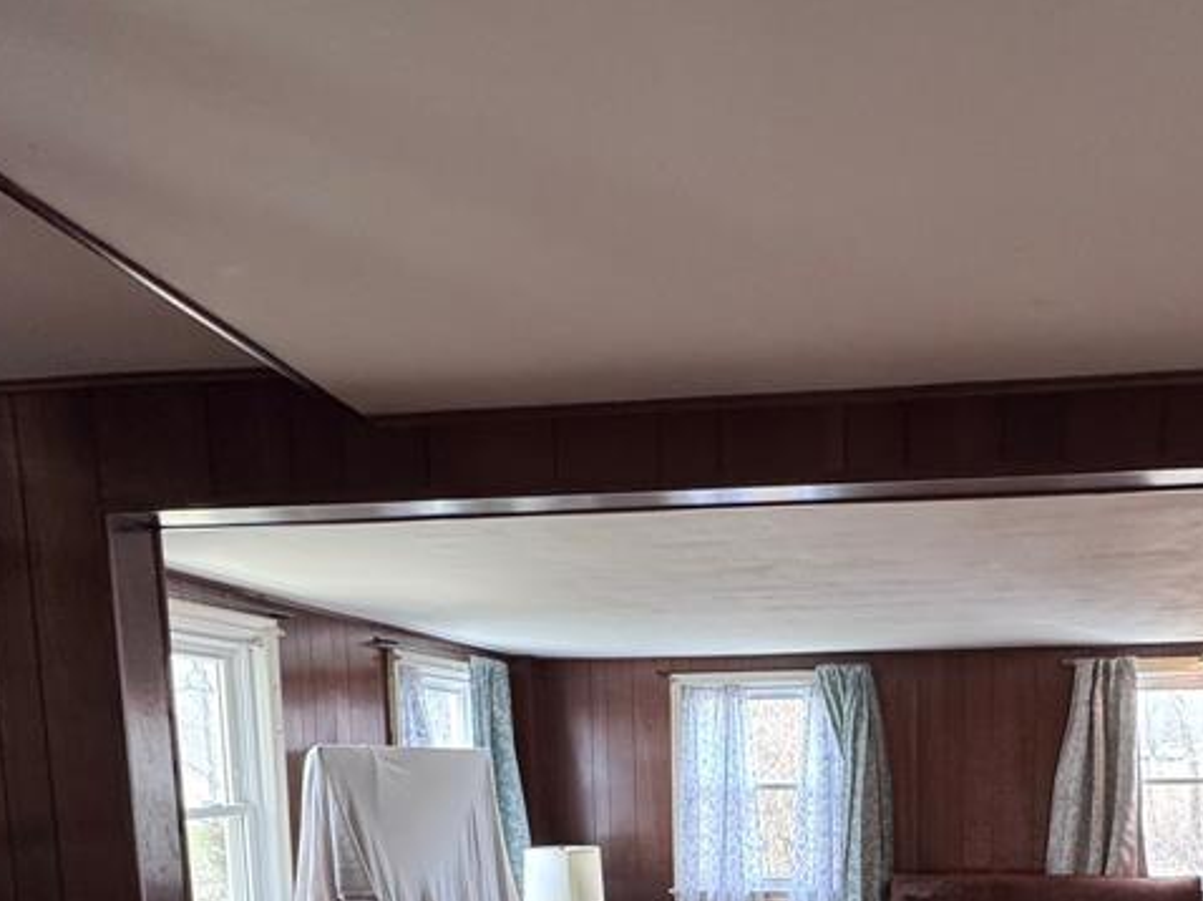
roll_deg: +0.9
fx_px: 1042
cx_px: 773
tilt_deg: -7.3
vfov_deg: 41.3
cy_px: 881
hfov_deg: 59.0
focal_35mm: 30
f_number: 2.2
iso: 250
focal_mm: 2.22
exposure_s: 1/120
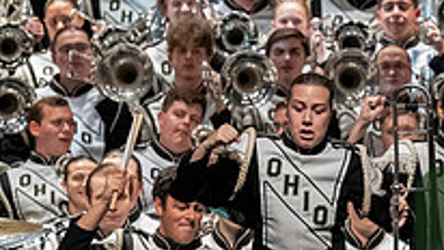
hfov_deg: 3.5
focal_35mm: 619
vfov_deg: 2.0
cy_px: 265
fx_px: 7289
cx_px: 578
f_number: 4
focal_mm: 140
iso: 4000
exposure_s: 1/500
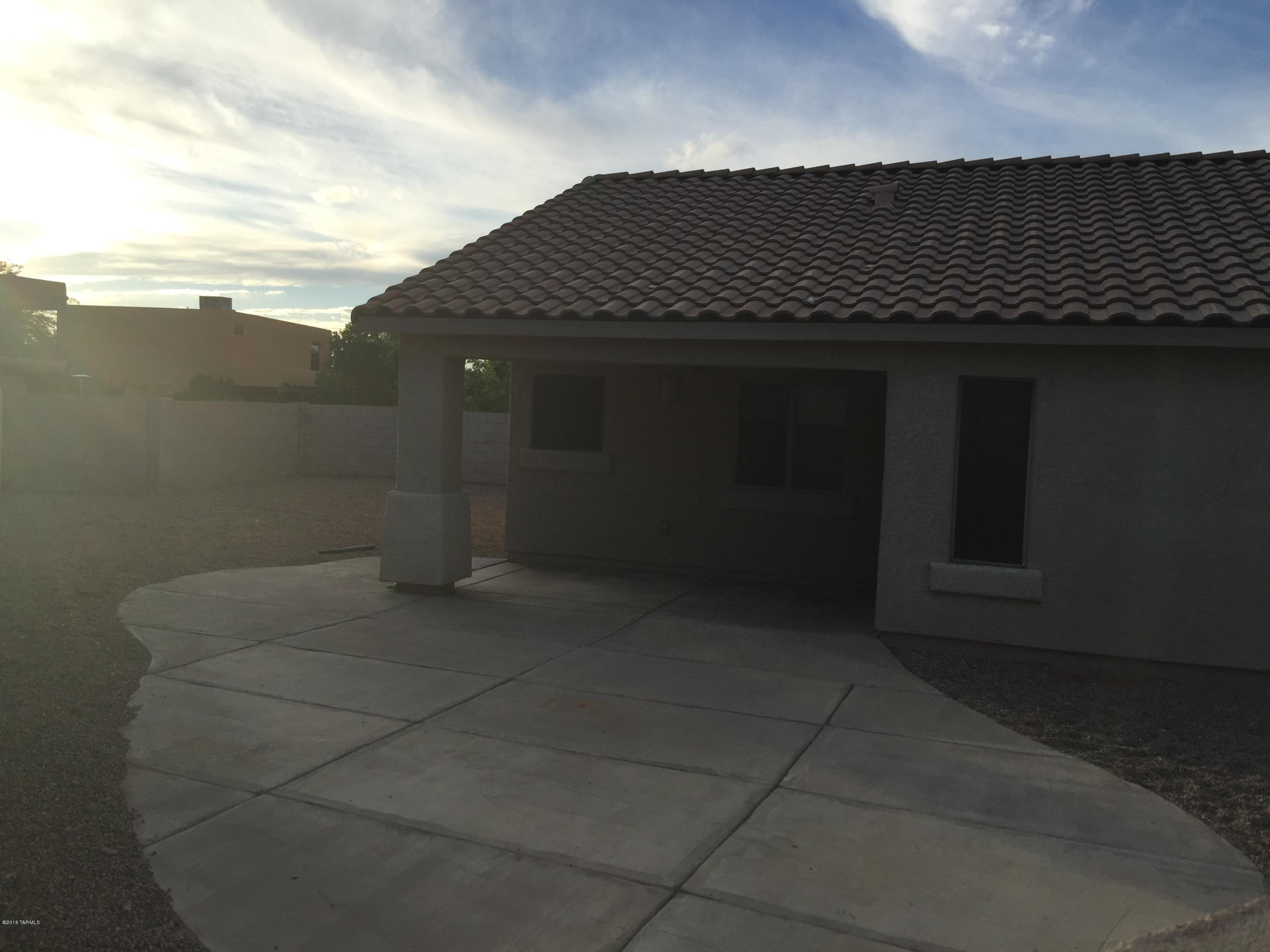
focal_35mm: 29
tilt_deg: -3.3
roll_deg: -3.3
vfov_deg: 48.2
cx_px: 635
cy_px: 476
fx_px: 1064
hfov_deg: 61.7
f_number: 2.2
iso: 32
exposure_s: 1/1364
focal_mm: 4.15
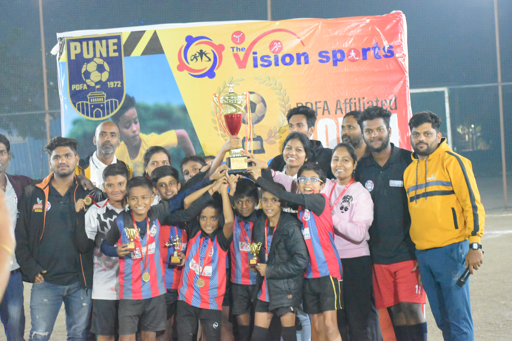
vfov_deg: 13.0
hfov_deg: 19.5
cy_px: 170
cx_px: 256
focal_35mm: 105
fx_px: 1494
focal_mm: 70
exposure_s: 1/40
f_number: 4.5
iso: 12800
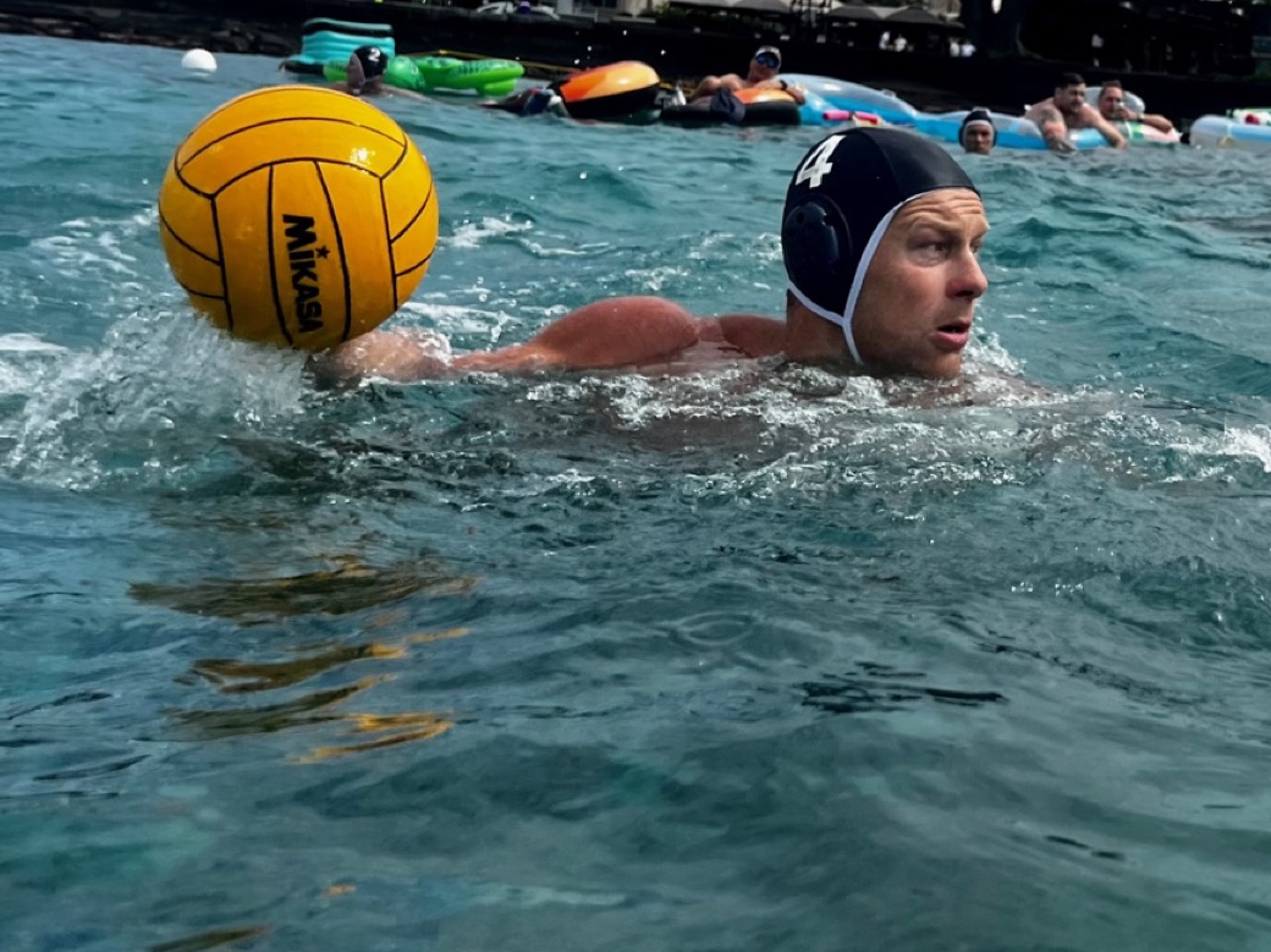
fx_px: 1468
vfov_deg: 35.4
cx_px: 810
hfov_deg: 46.3
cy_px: 282
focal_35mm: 40
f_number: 1.5
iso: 50
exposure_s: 1/5319
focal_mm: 5.7
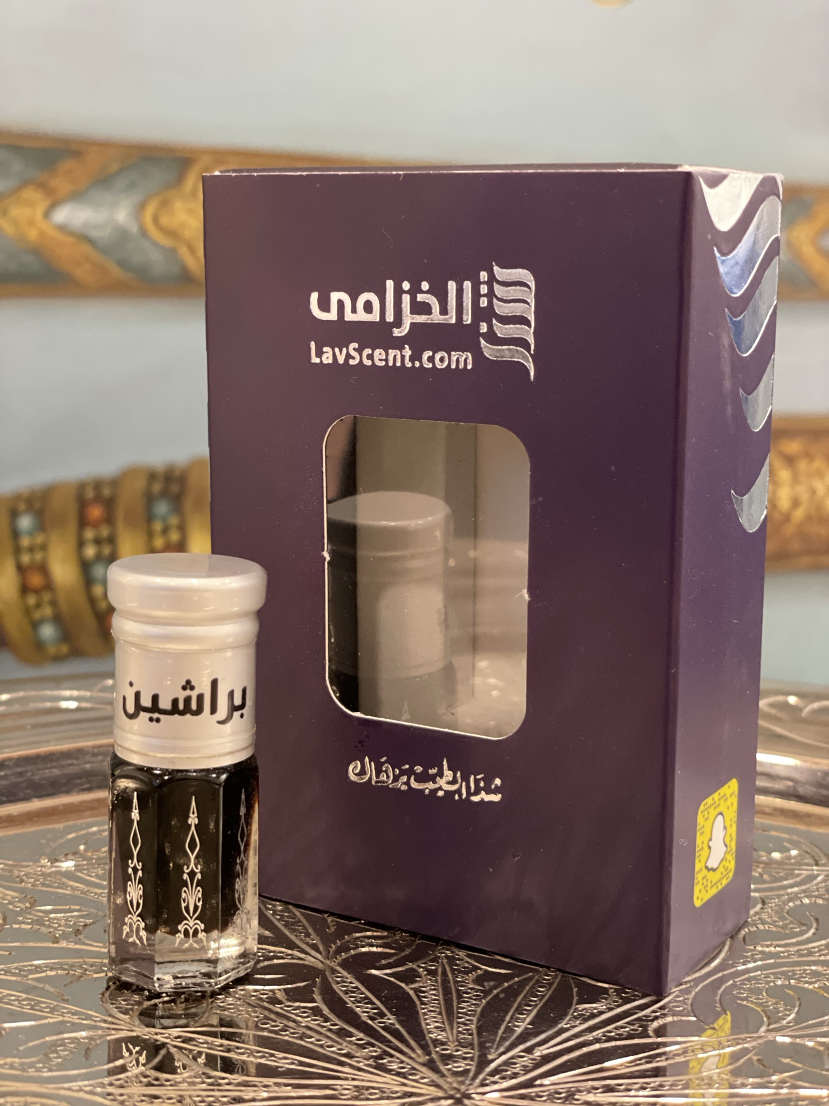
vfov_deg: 36.8
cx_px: 414
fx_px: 1660
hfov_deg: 28.0
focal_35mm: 52
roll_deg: +0.0
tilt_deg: -8.1
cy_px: 553
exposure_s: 1/40
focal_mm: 6
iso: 400
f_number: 2
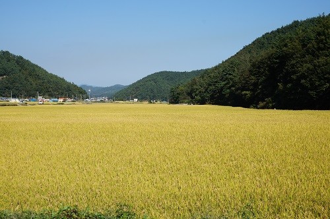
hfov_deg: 43.7
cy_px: 110
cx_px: 165
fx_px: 412
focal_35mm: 45
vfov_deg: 29.8
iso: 100
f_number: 14
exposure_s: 1/100
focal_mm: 30
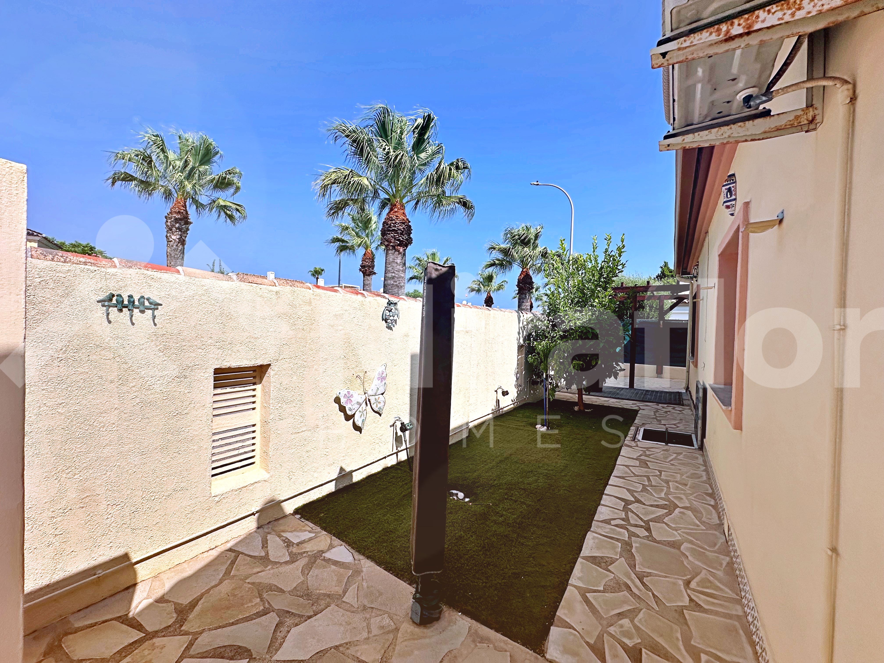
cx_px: 442
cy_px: 332
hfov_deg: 102.1
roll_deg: -0.9
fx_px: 358
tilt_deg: +1.1
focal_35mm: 14
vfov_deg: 85.7
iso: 50
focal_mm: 2.22
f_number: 2.2
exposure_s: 1/3861
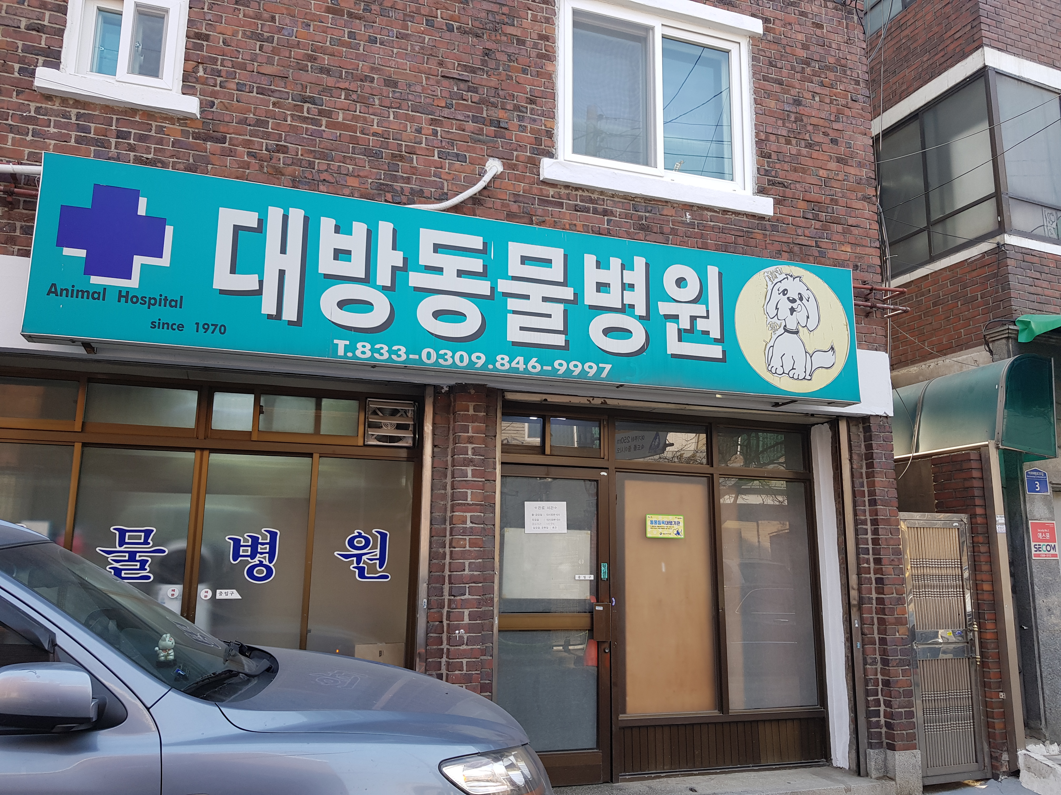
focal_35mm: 26
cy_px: 398
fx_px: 797
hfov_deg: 67.3
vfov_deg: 53.1
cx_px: 530
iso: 40
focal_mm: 4.3
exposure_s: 1/278
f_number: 1.7
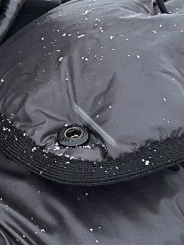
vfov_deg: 13.3
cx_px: -172
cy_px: 26
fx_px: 1041
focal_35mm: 147
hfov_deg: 9.5
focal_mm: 2.71
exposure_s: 1/121
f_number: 2.2
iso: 40
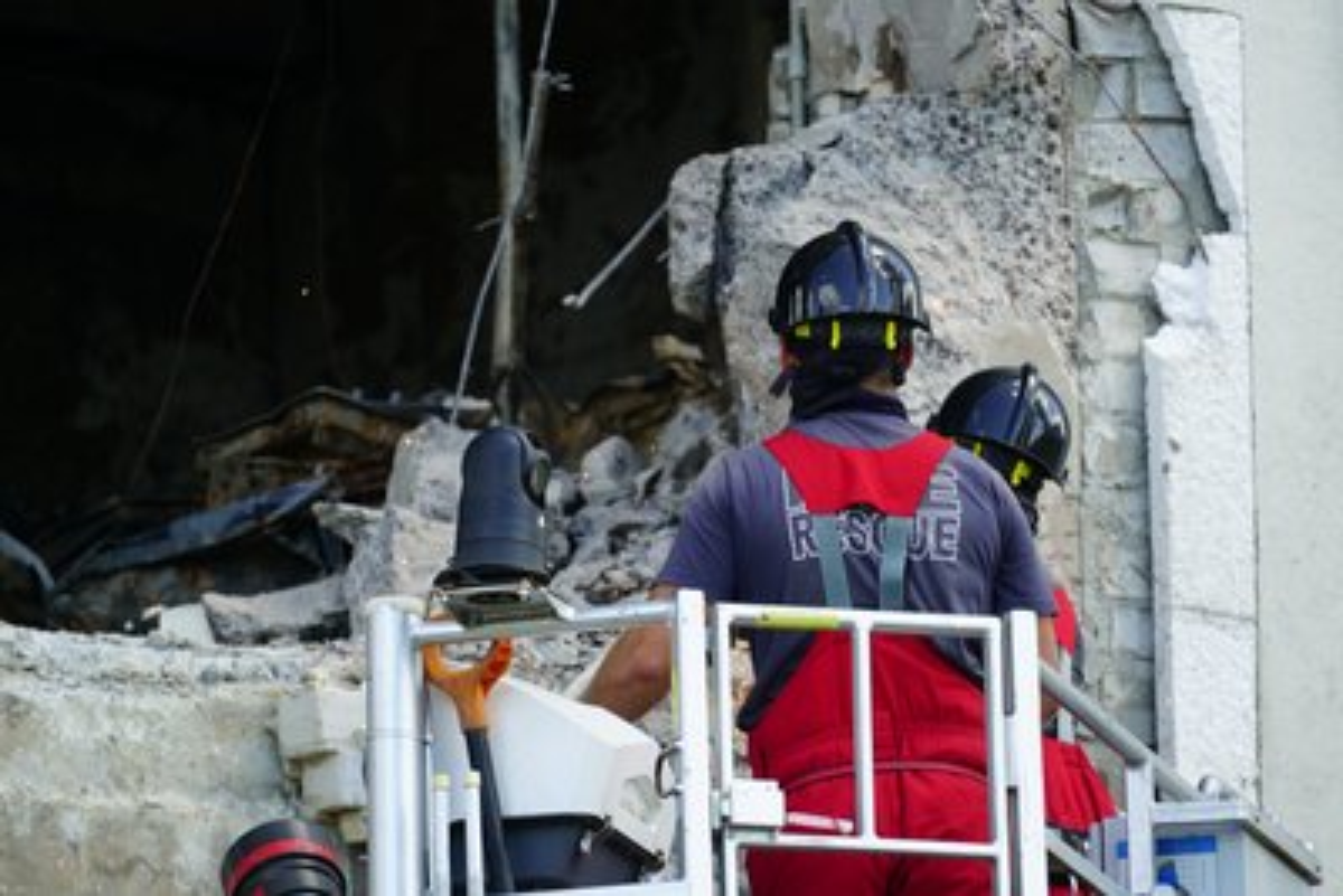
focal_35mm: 300
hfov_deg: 6.9
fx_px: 11195
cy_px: 448
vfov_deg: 4.6
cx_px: 672
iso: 250
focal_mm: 300
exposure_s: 1/320
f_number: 5.6
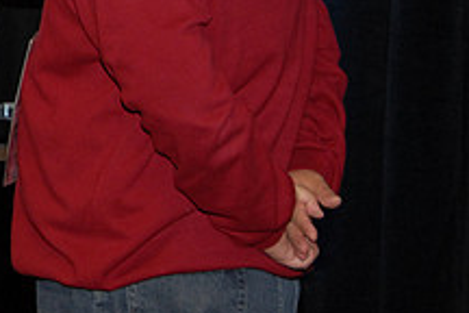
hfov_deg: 8.4
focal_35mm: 242
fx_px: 3152
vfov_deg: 5.6
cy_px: -87
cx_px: -130
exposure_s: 1/30
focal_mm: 60
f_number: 6.3
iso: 400
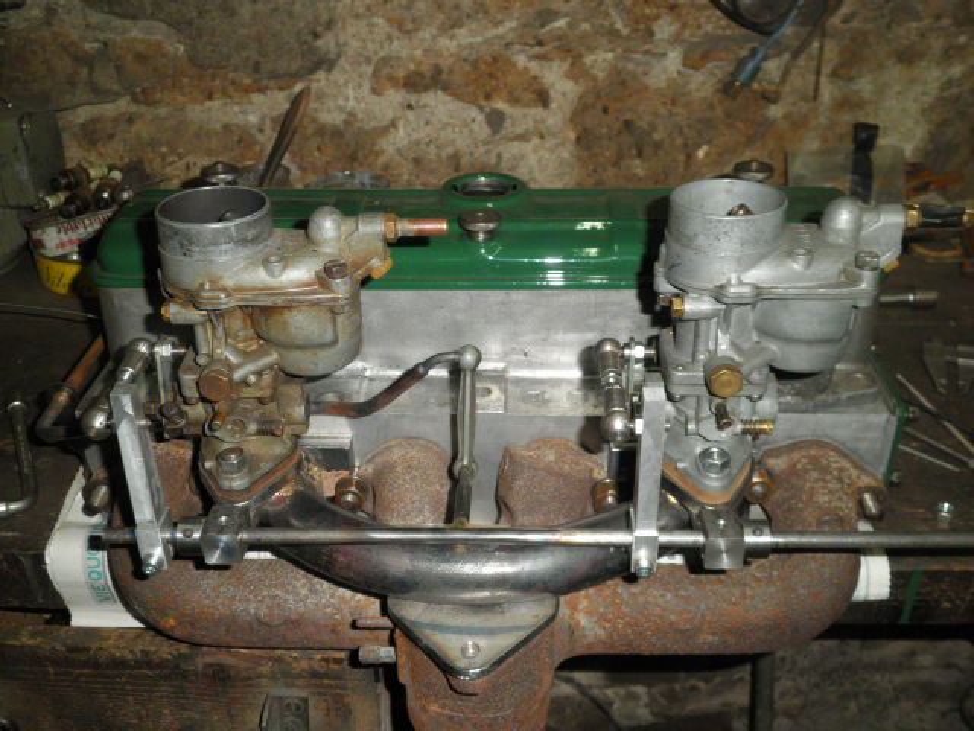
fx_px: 1013
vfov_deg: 39.7
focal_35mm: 36
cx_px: 487
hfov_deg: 51.4
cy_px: 366
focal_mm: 6.4
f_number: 3.1
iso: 160
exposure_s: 1/50
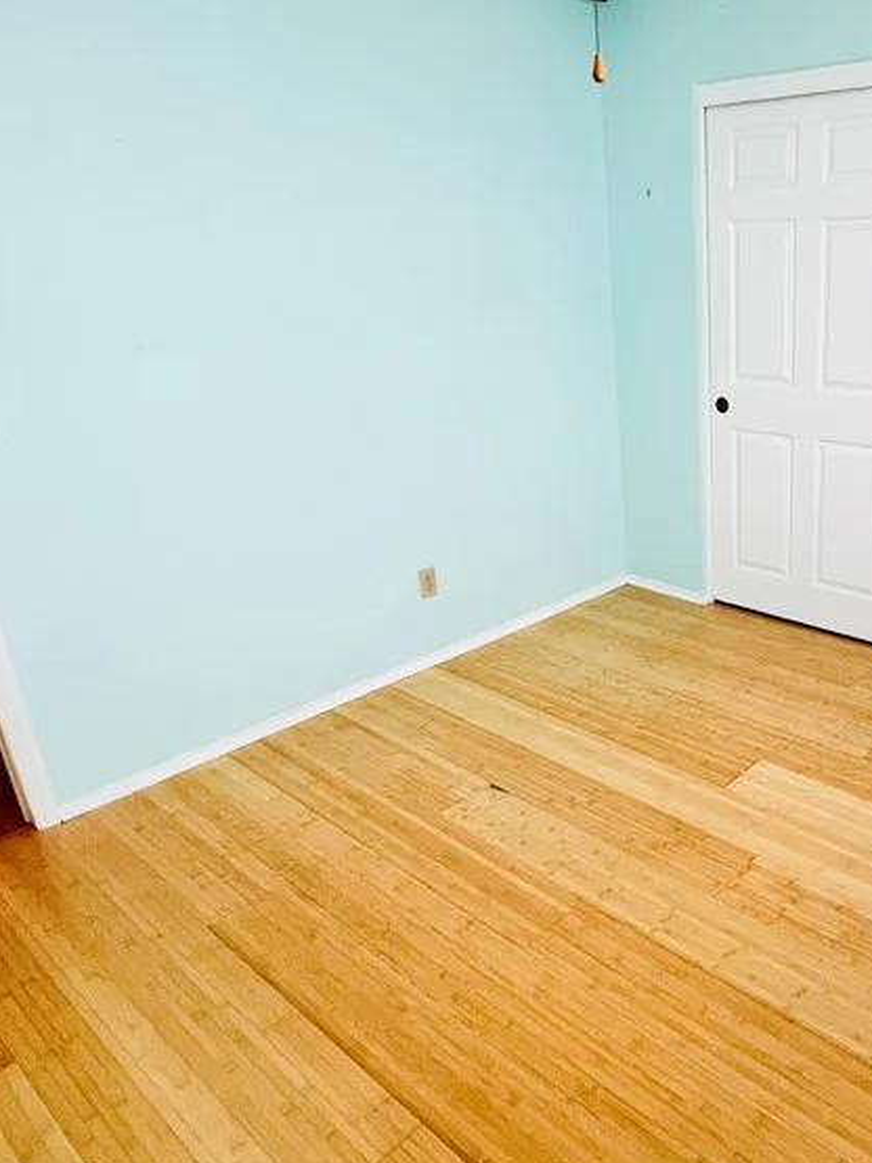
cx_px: 736
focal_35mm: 24
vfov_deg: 71.6
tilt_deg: -19.9
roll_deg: +0.5
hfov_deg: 52.0
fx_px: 806
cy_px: 568
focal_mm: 1.57
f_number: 1.8
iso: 160
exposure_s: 1/120
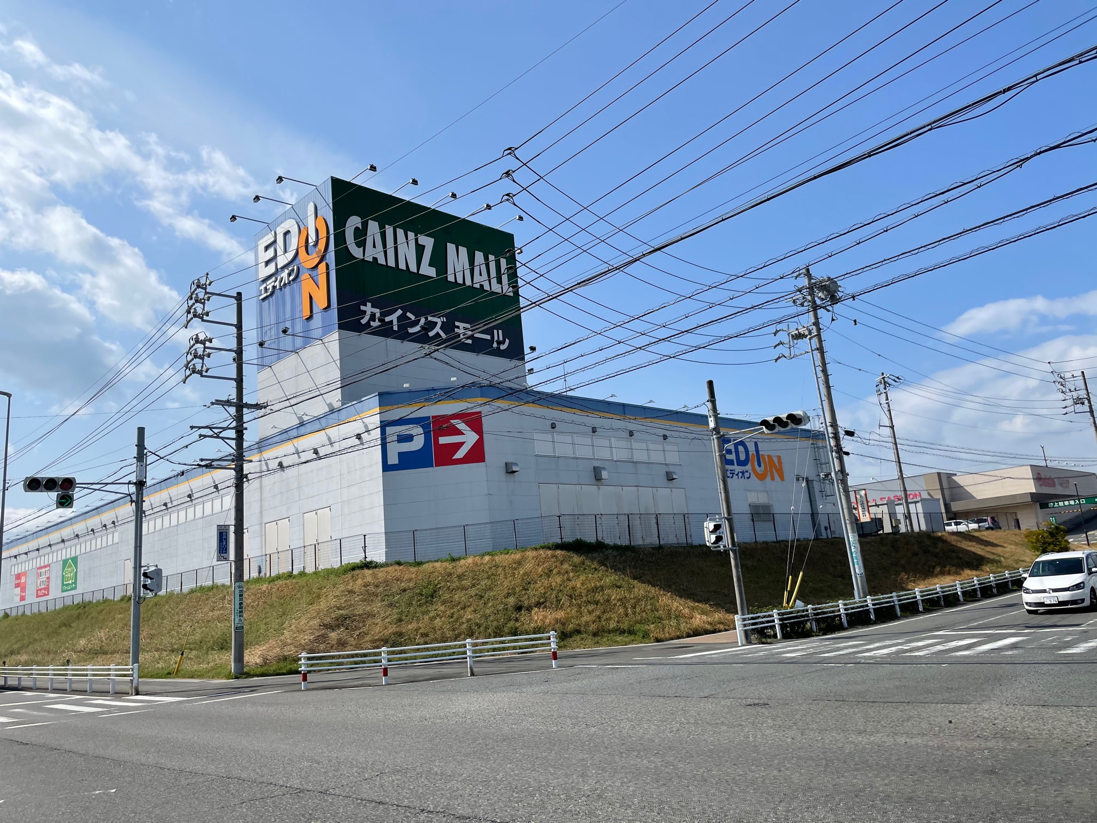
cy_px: 412
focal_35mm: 26
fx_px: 824
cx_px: 548
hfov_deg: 67.3
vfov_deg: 53.1
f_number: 1.6
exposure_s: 1/5291
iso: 32
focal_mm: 4.2
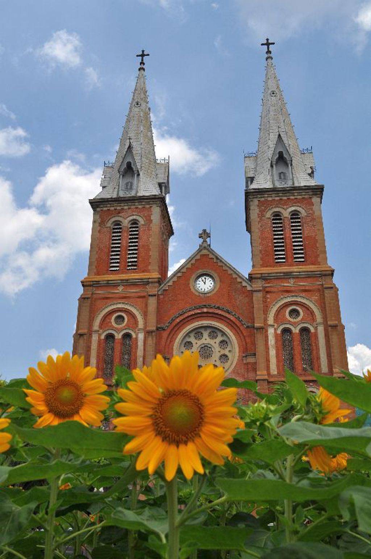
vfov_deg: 53.2
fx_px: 558
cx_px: 186
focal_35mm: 36
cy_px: 280
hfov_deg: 36.8
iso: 200
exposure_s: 1/500
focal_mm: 24
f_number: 11
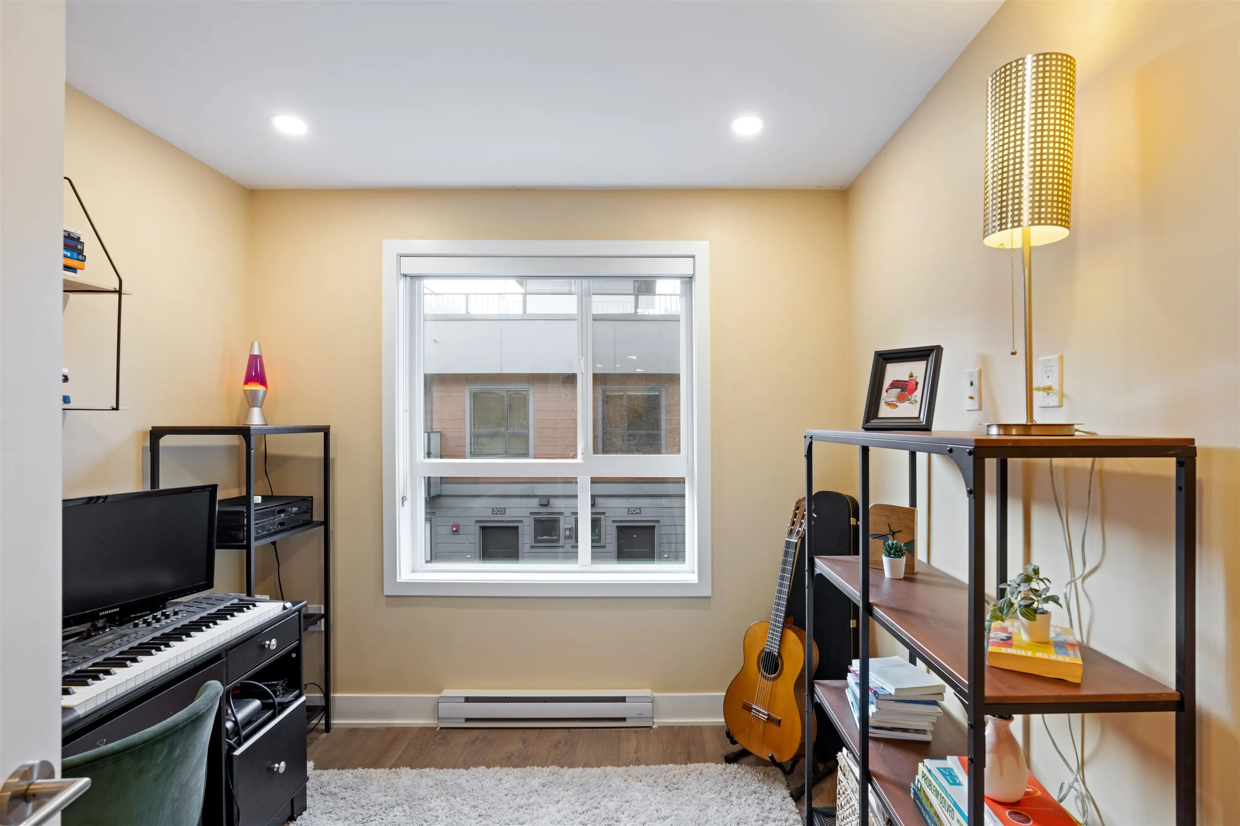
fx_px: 551
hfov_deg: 96.7
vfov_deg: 73.7
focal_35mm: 16
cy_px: 413
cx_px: 620
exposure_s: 1/1.67
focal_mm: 16
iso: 100
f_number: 8
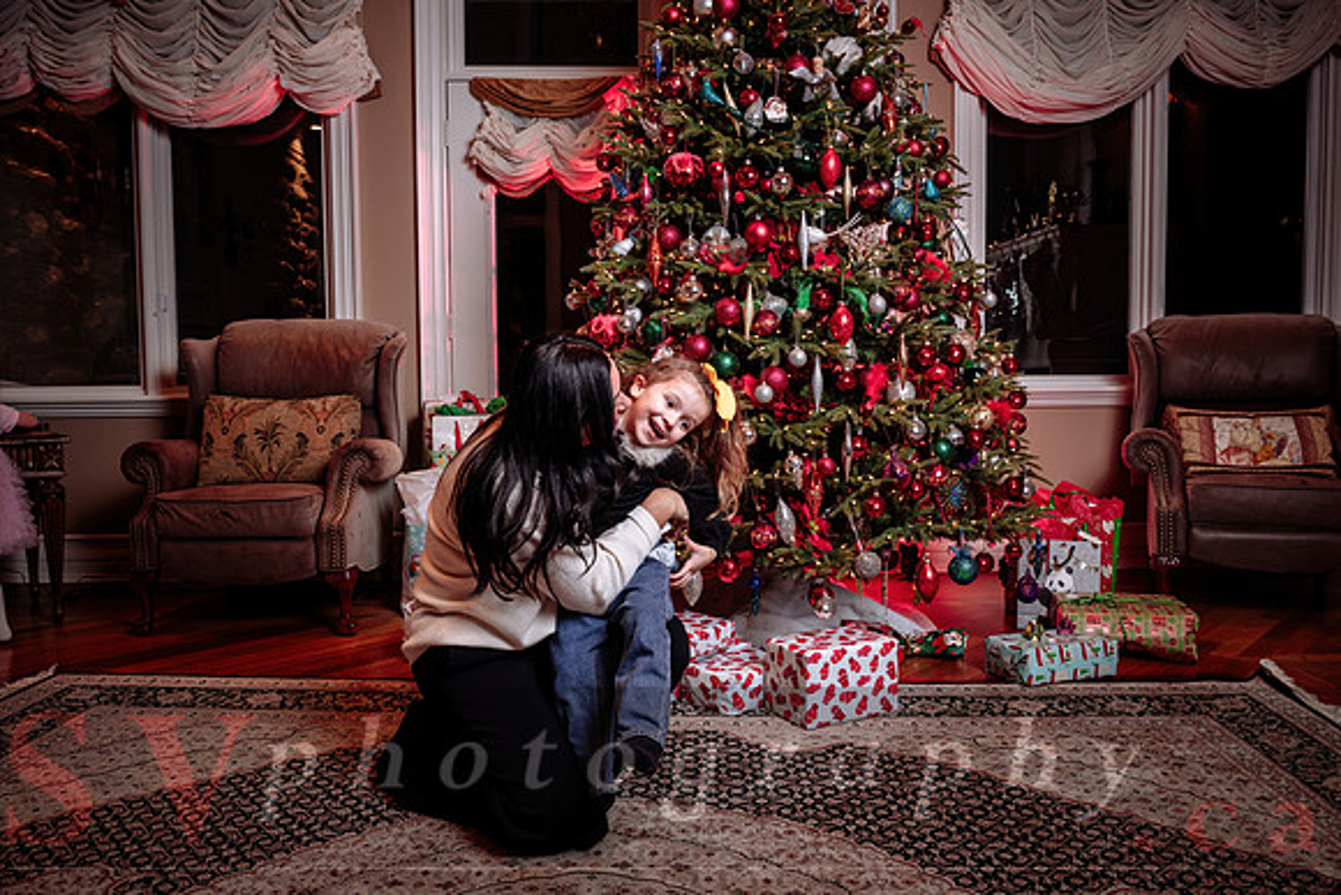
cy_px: 448
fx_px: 1043
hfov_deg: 65.5
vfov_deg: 46.4
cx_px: 670
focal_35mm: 28
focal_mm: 28
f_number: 4.5
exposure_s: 1/125
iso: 500
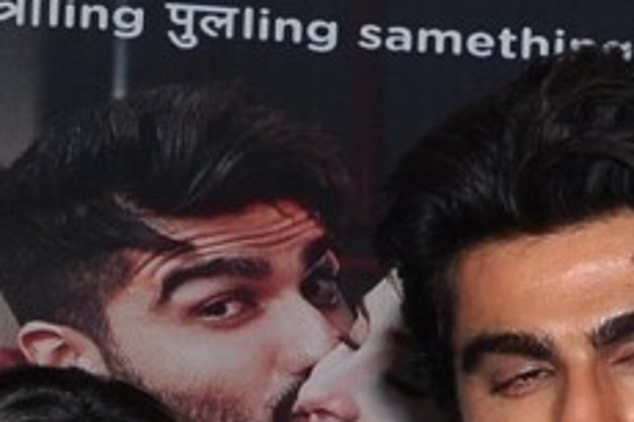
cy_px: 1072
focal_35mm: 172
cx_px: 119
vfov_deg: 7.4
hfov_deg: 11.9
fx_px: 3027
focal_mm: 22
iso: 400
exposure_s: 1/125
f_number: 13
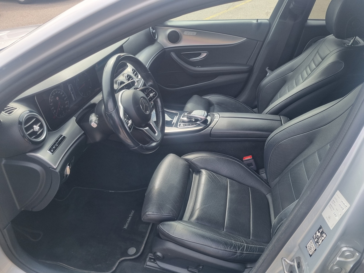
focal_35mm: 26
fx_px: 273
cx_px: 182
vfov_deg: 53.1
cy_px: 136
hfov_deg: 67.3
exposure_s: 1/584
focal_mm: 5.4
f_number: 1.8
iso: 50
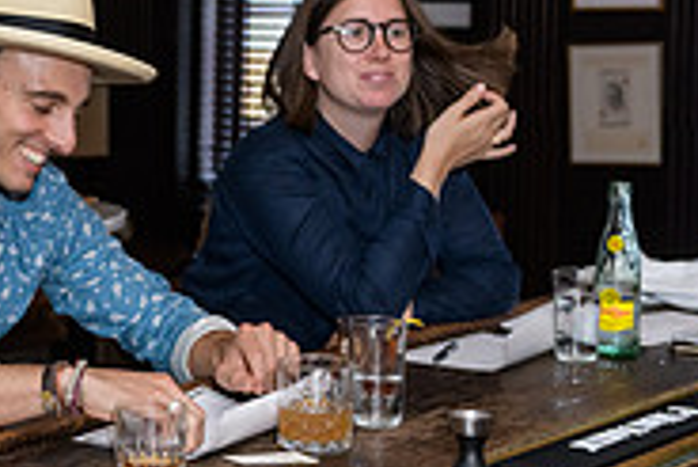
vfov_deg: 13.5
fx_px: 1960
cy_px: 112
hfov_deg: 19.4
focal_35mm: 101
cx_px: -57
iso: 1000
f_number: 3.2
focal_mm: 32
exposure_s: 1/125
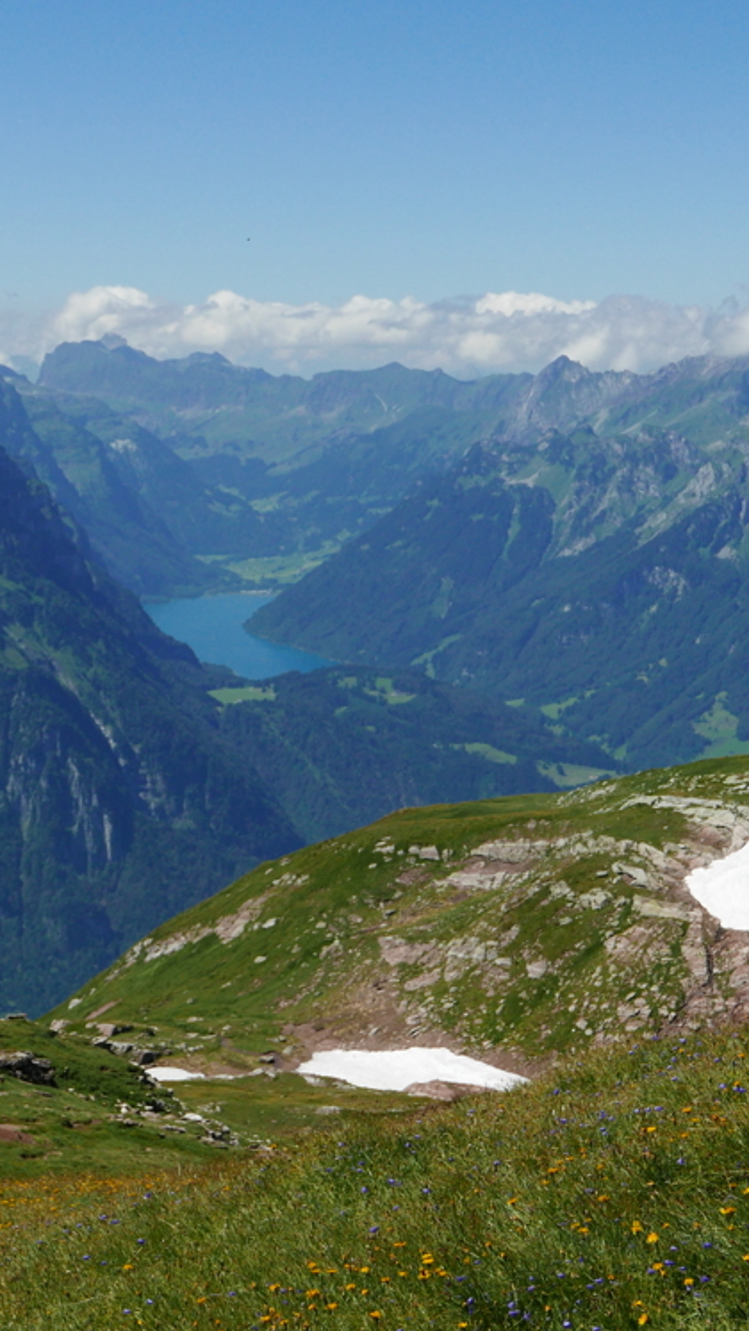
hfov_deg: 16.3
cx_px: 288
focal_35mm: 74
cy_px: 632
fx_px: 2611
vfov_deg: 28.6
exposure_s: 1/1000
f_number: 5.6
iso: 200
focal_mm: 19.9
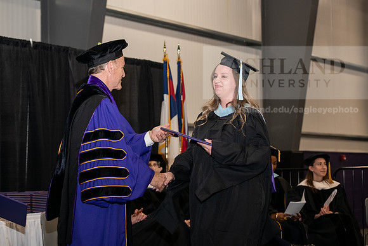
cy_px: 123
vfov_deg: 15.9
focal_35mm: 86
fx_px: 879
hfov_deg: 23.6
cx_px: 184
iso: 1600
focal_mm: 86
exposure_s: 1/200
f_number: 5.6
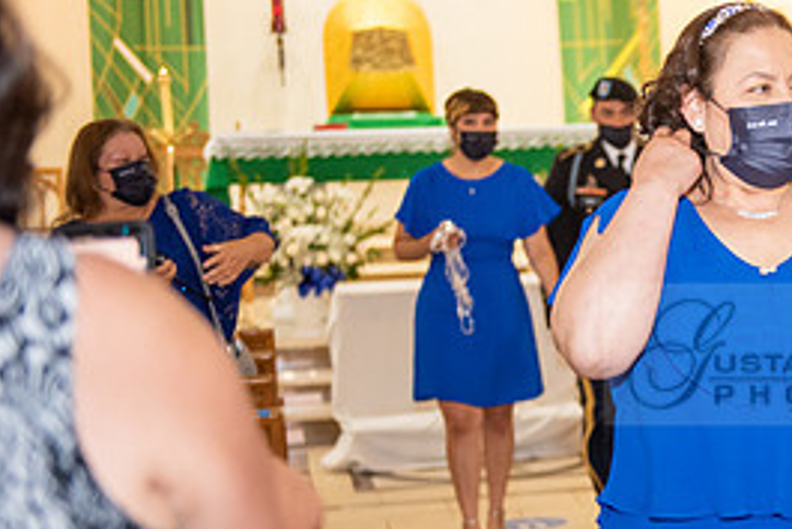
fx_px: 2311
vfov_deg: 13.0
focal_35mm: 105
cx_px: 864
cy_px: 354
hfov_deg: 18.7
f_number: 2.8
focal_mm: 48
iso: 1000
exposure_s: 1/160
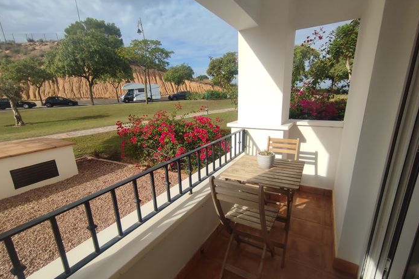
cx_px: 212
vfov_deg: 70.3
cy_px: 150
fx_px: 198
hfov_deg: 93.3
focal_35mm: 17
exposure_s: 1/1340
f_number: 2.2
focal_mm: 1.65
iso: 50
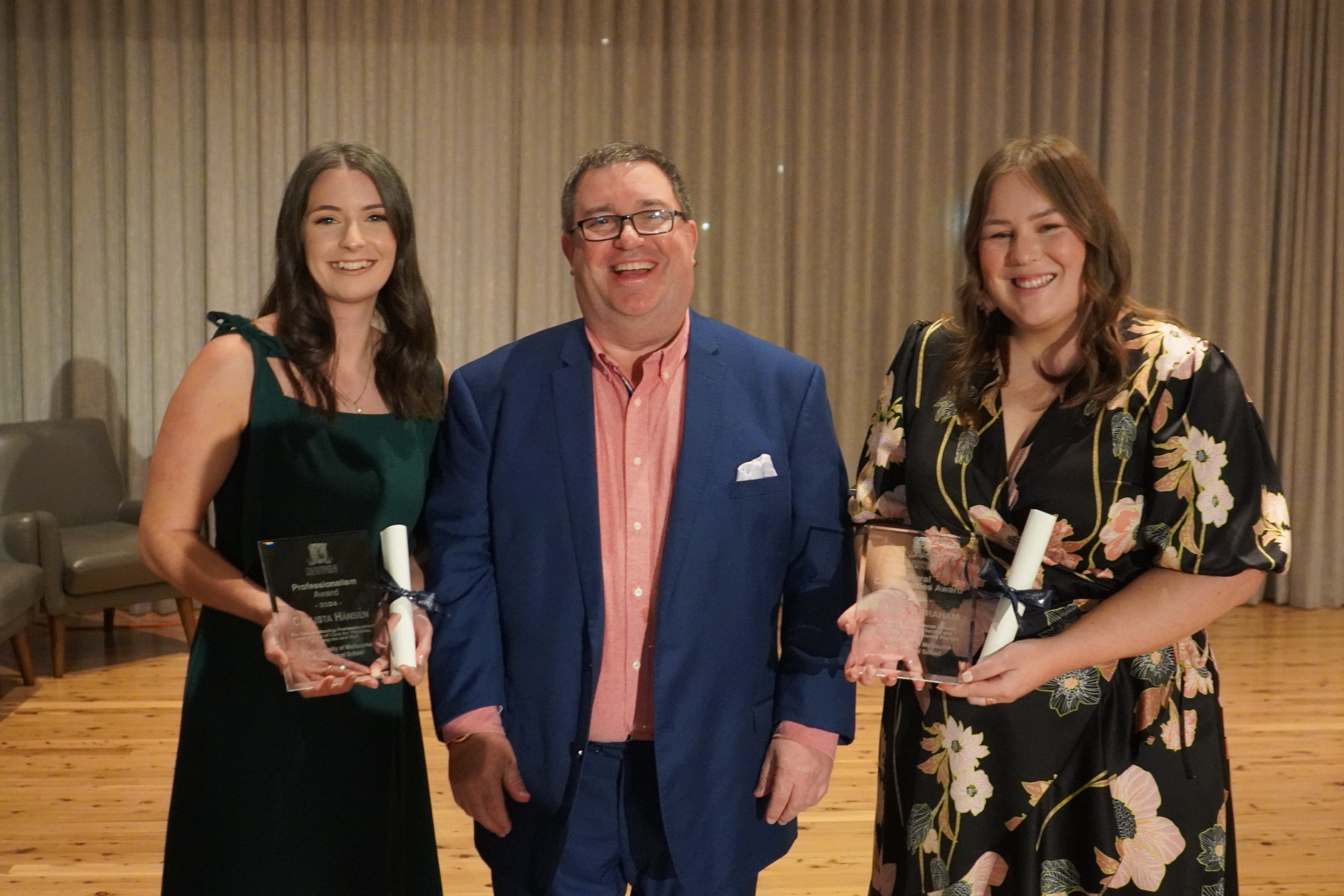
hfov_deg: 43.6
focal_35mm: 45
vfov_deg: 29.9
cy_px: 448
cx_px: 672
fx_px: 1680
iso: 6400
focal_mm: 30
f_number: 3.5
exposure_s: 1/50
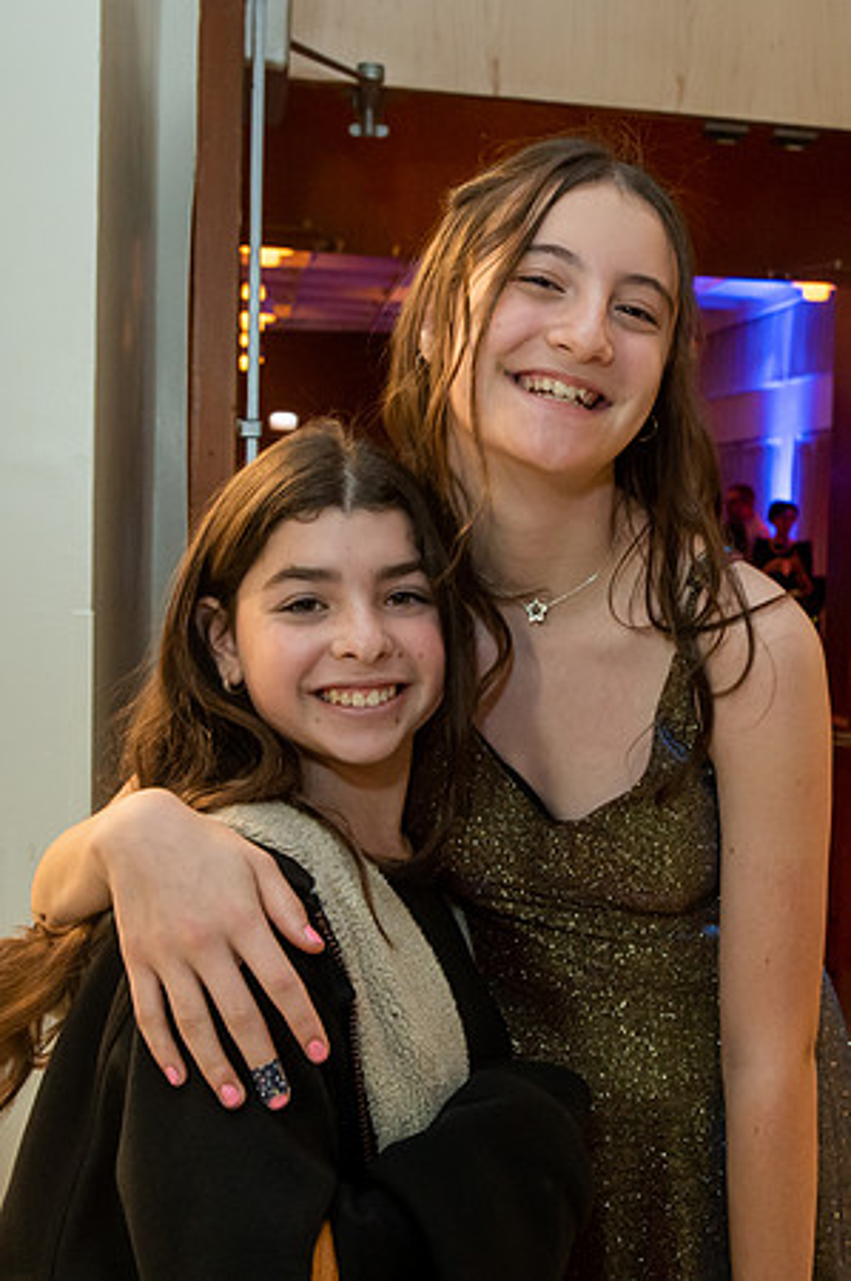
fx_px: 1634
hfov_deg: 29.0
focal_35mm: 46
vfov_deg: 42.8
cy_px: 617
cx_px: 572
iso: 3200
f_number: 5.6
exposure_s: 1/60
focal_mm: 28
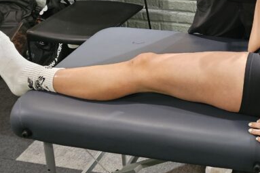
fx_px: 462
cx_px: 304
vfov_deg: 19.3
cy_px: -64
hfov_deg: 27.9
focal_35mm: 64
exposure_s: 1/50
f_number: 1.7
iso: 800
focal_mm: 6.3
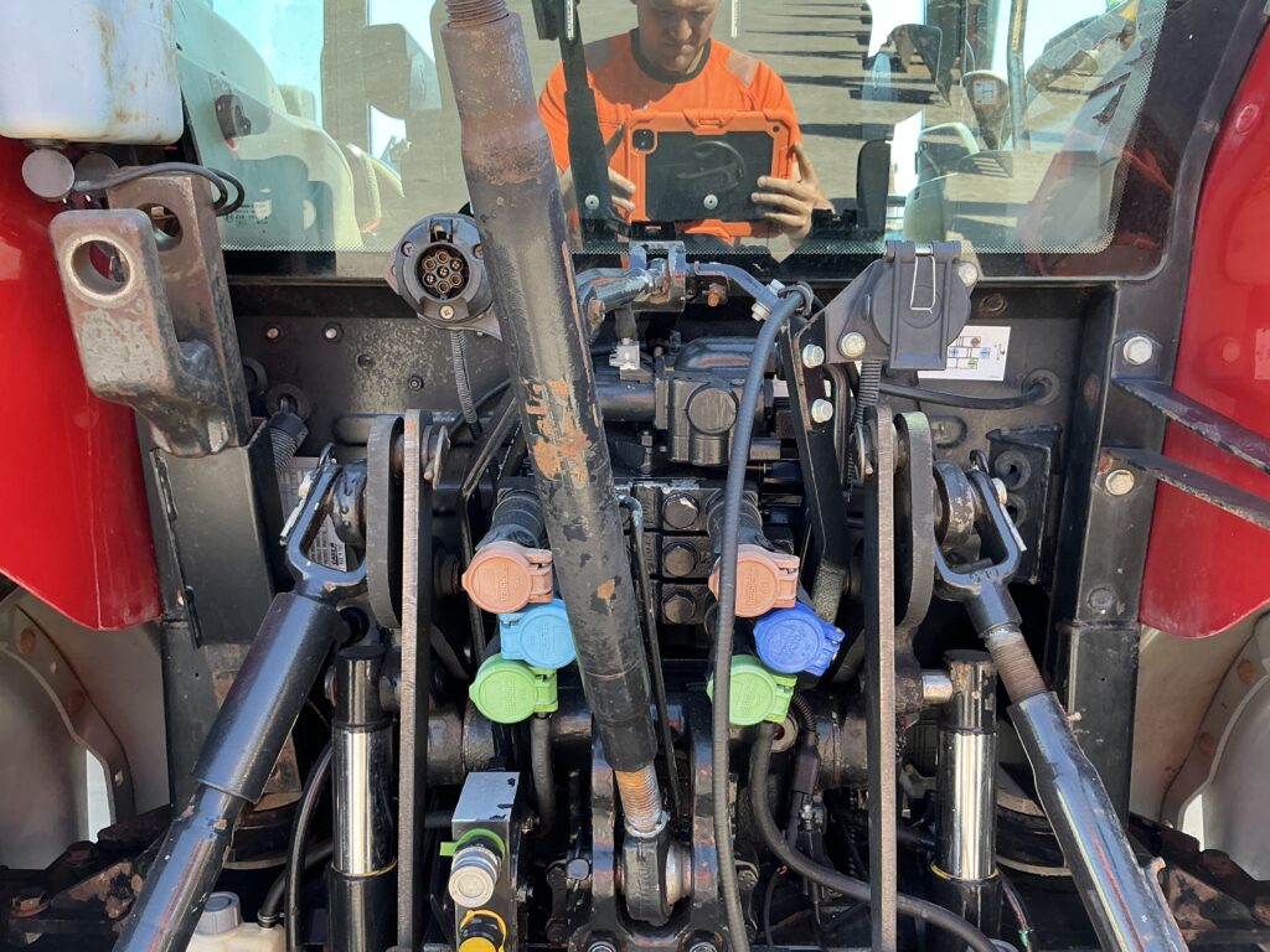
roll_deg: +0.8
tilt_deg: -2.7
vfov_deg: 49.7
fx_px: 1027
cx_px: 635
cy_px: 476
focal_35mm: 28
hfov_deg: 63.4
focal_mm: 3
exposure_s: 1/122
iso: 40
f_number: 1.8
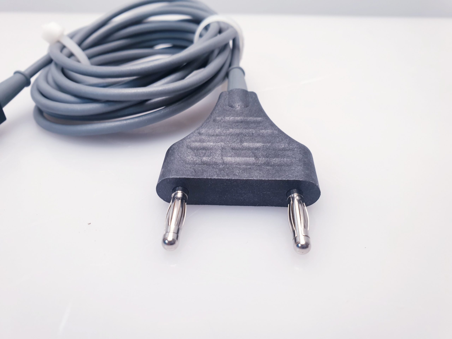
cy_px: 170
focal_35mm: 26
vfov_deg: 53.1
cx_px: 226
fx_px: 339
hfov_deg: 67.3
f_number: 2.4
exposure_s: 1/50
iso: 80
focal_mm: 4.3
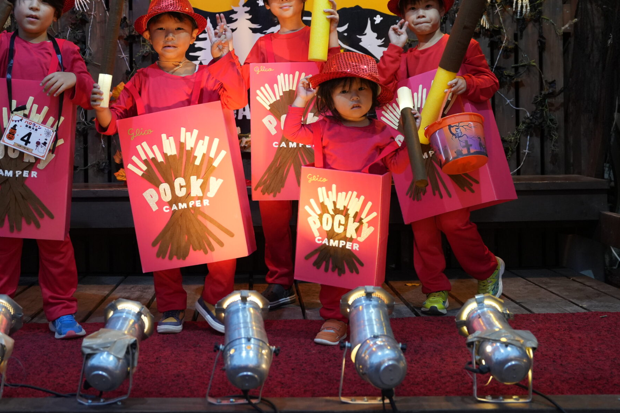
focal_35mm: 46
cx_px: 249
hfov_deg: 42.5
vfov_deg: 28.9
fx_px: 792
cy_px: 122
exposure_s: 1/125
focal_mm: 32
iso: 2500
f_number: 3.5
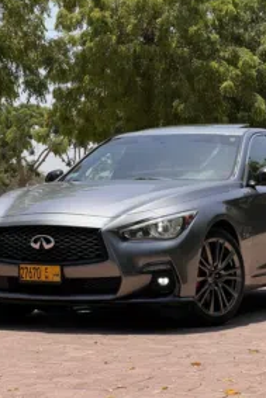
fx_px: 1251
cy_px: 148
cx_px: 152
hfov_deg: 12.1
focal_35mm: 113
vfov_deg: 18.1
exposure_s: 1/585
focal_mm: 9
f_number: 2.8
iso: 32
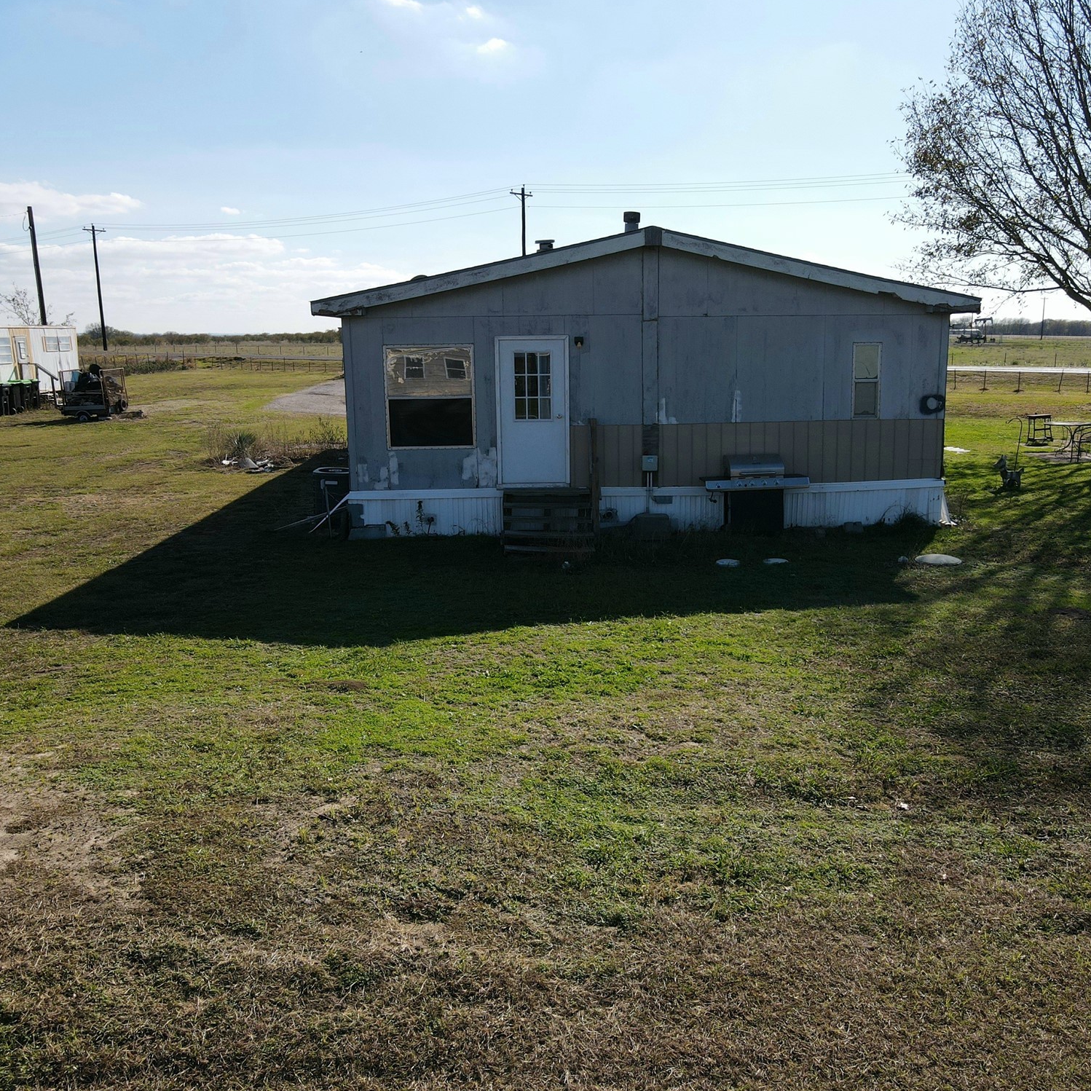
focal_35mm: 29
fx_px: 1034
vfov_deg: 55.6
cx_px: 629
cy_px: 541
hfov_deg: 55.4
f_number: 2.8
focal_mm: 4.5
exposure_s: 1/769
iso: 100
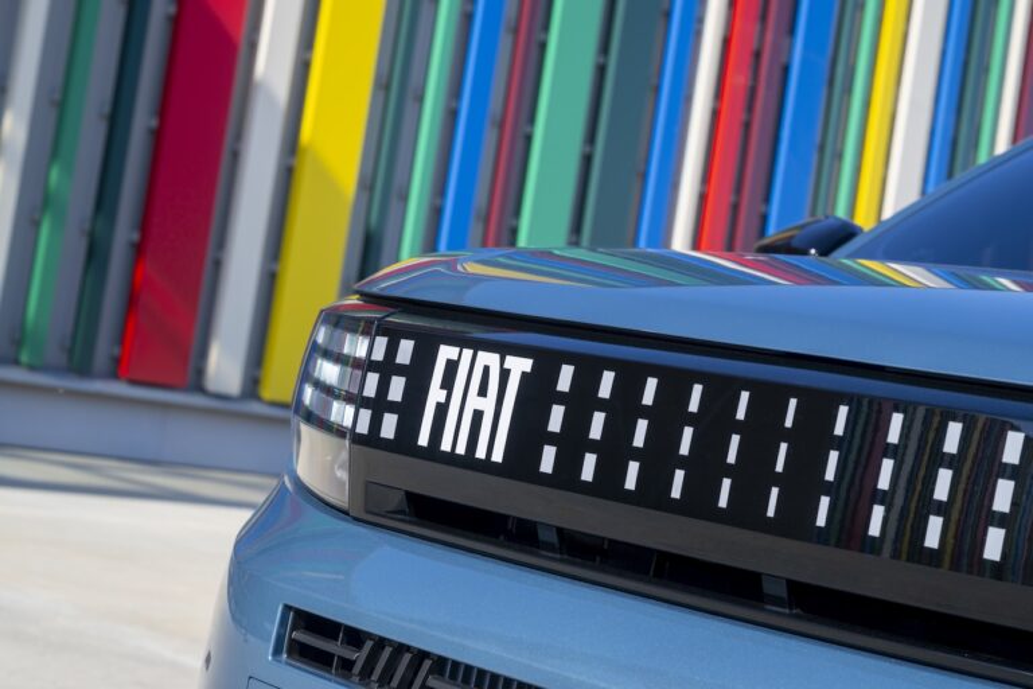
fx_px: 2008
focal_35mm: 70
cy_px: 344
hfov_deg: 28.8
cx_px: 516
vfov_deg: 19.5
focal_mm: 70
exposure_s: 1/160
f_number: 9
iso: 64
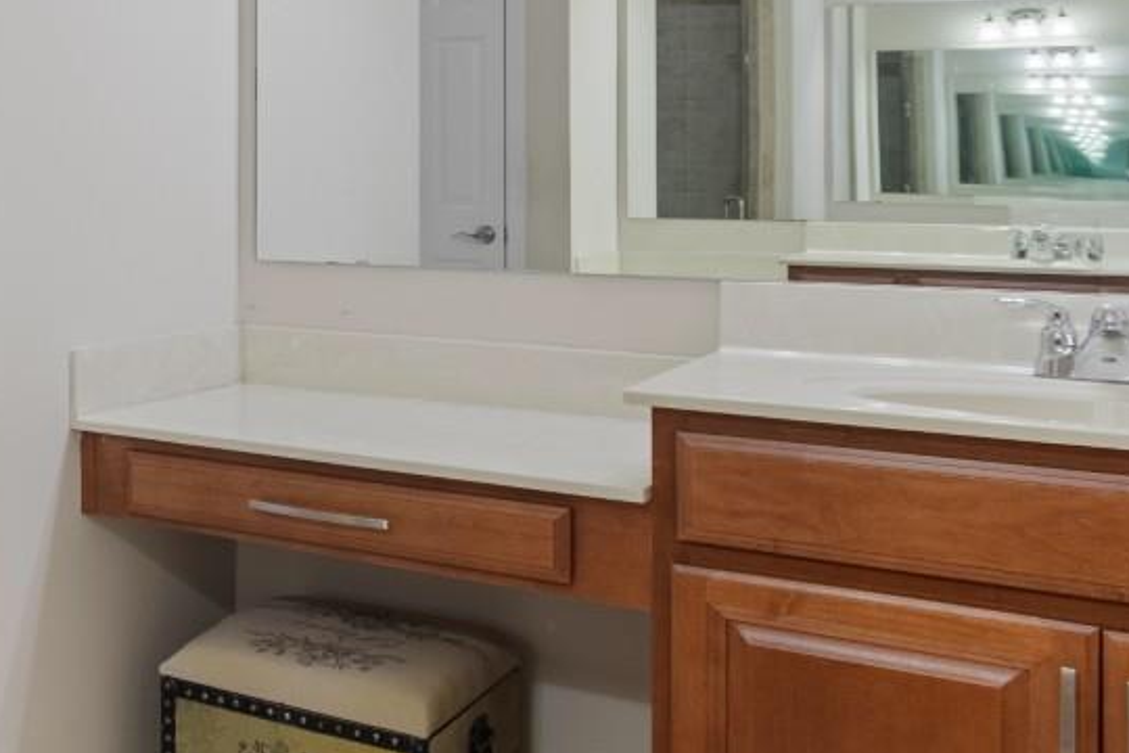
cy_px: 176
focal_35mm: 45
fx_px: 1411
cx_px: -142
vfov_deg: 29.3
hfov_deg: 36.3
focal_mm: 10
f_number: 4.5
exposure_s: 1.3
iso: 100
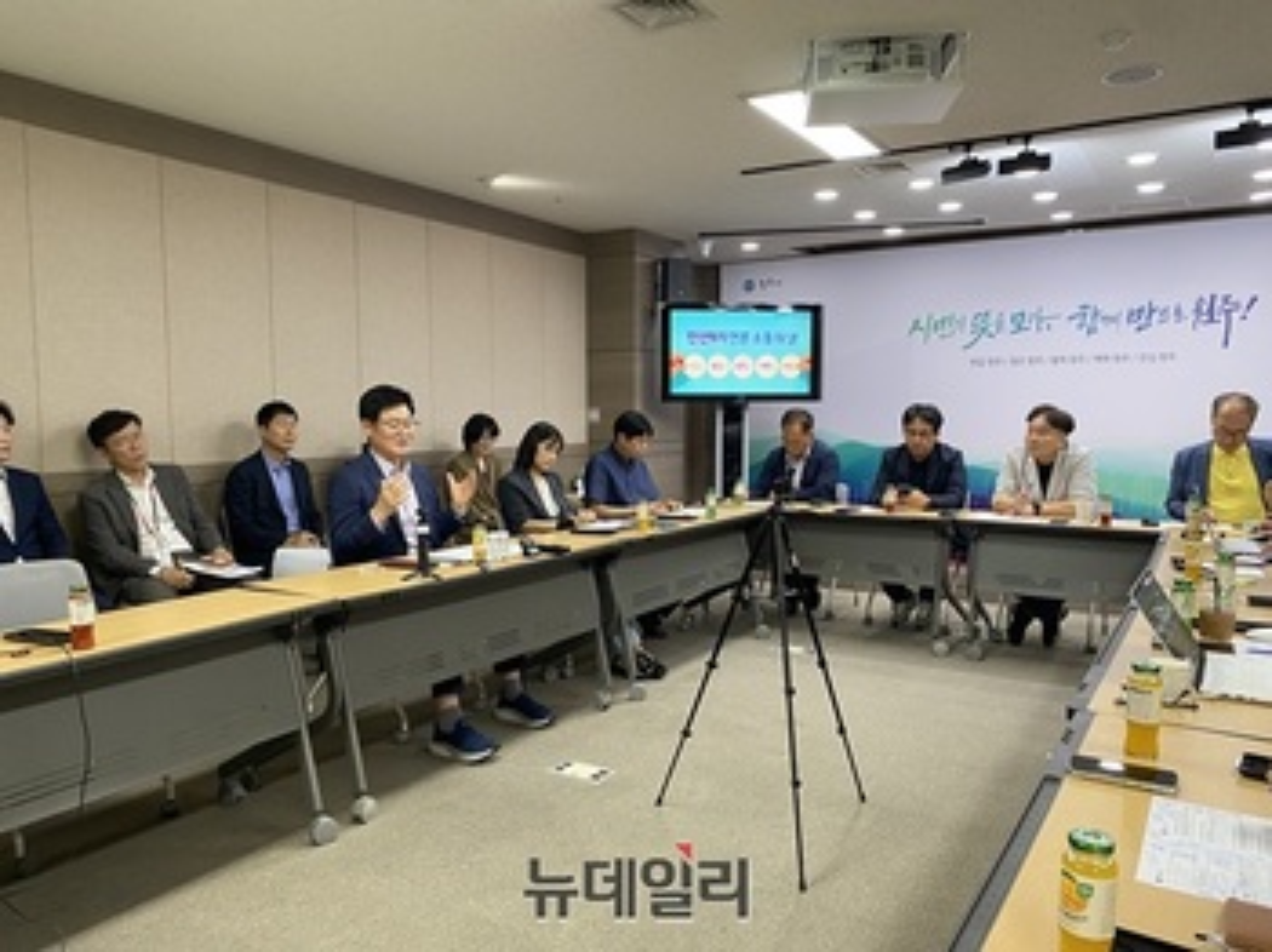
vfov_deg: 53.0
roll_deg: -0.3
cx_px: 636
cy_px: 476
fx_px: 955
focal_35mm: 26
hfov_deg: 67.3
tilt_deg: -4.9
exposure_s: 1/60
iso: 100
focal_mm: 4.25
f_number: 1.8
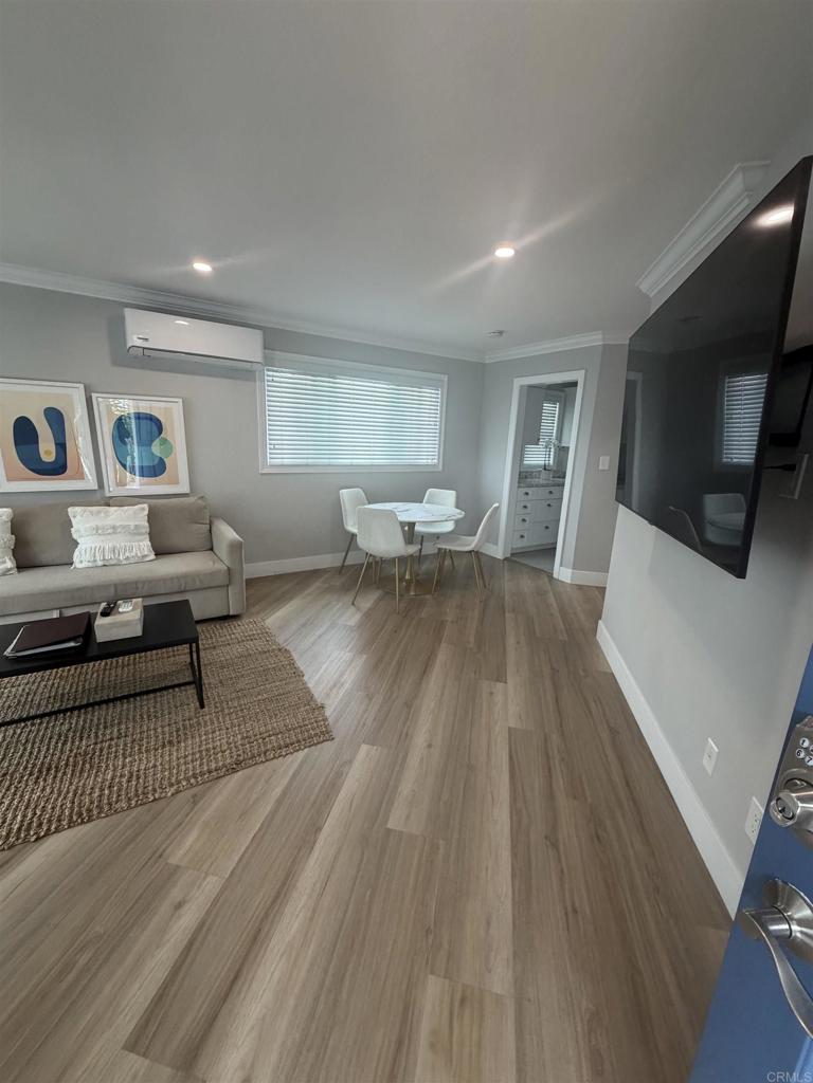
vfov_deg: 102.1
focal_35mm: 14
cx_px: 406
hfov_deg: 85.7
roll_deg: -1.0
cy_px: 542
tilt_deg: -12.9
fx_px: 438
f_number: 2.2
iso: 250
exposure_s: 1/120
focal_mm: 2.22
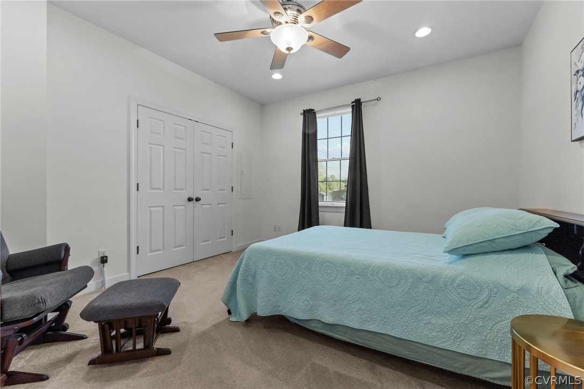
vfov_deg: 76.5
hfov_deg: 99.7
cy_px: 194
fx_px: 246
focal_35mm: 15
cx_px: 292
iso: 640
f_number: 8
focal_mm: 15.2
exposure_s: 1/50
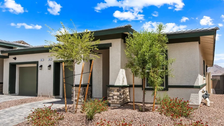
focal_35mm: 31
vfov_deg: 37.7
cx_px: 114
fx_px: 184
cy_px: 73
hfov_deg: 62.6
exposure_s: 1/8000
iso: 400
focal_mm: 19
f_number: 8
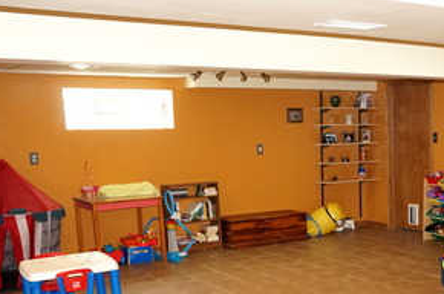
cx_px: 375
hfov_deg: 35.9
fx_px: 652
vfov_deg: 24.8
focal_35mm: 53
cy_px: 252
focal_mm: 16
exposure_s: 1/60
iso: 1000
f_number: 4
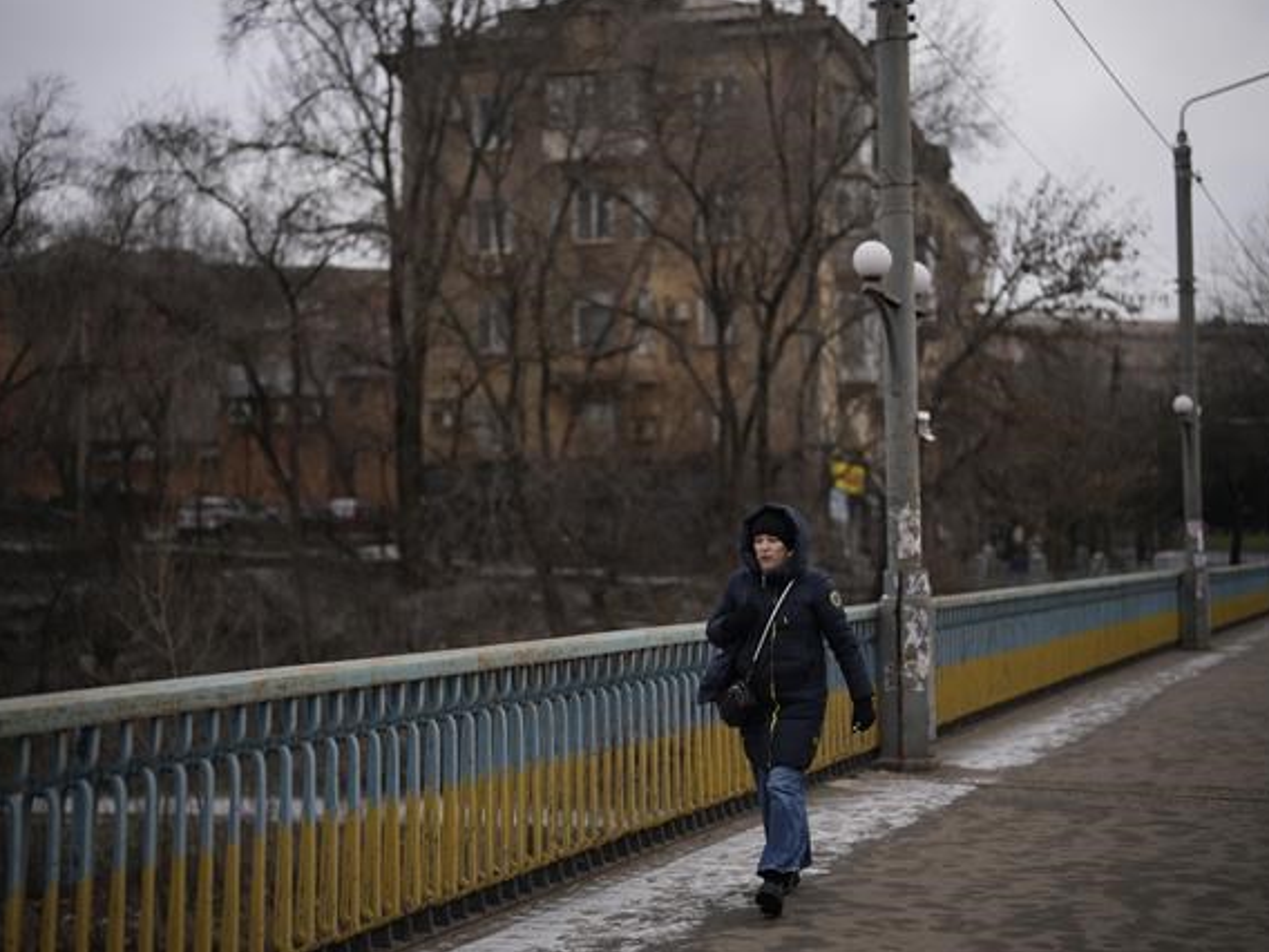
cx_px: 597
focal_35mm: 55
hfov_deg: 34.9
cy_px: 470
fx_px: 2016
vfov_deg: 26.6
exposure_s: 1/2500
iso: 100
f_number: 1.2
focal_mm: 50
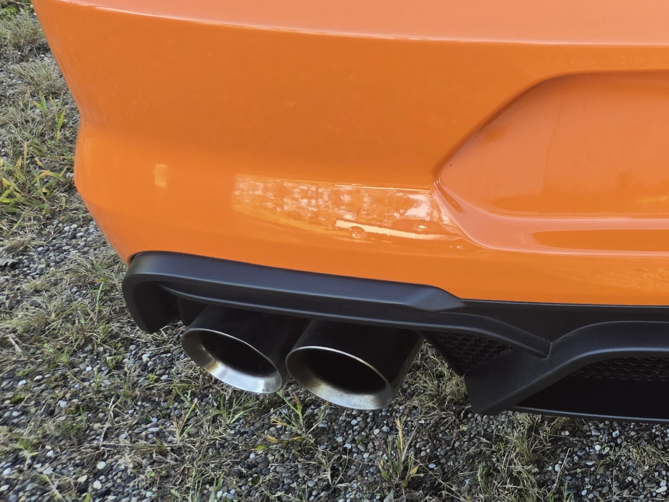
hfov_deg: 27.3
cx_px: 854
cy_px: 9
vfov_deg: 23.5
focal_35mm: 60
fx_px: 1160
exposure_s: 1/180
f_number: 1.8
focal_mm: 5.4
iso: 50
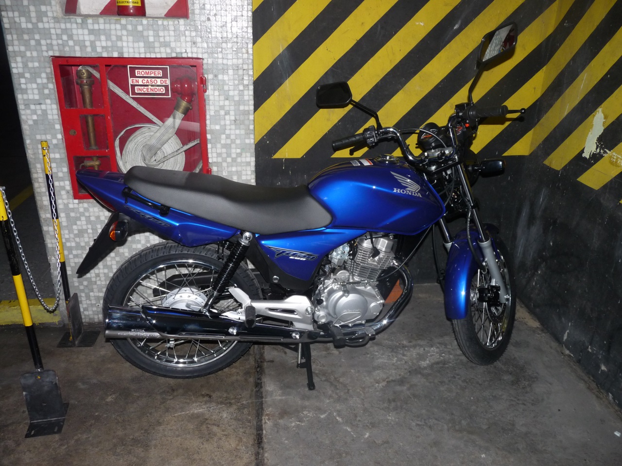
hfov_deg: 65.3
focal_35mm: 27
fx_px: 485
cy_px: 233
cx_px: 311
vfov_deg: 51.4
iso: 160
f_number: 2.8
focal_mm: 4.8
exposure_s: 1/125
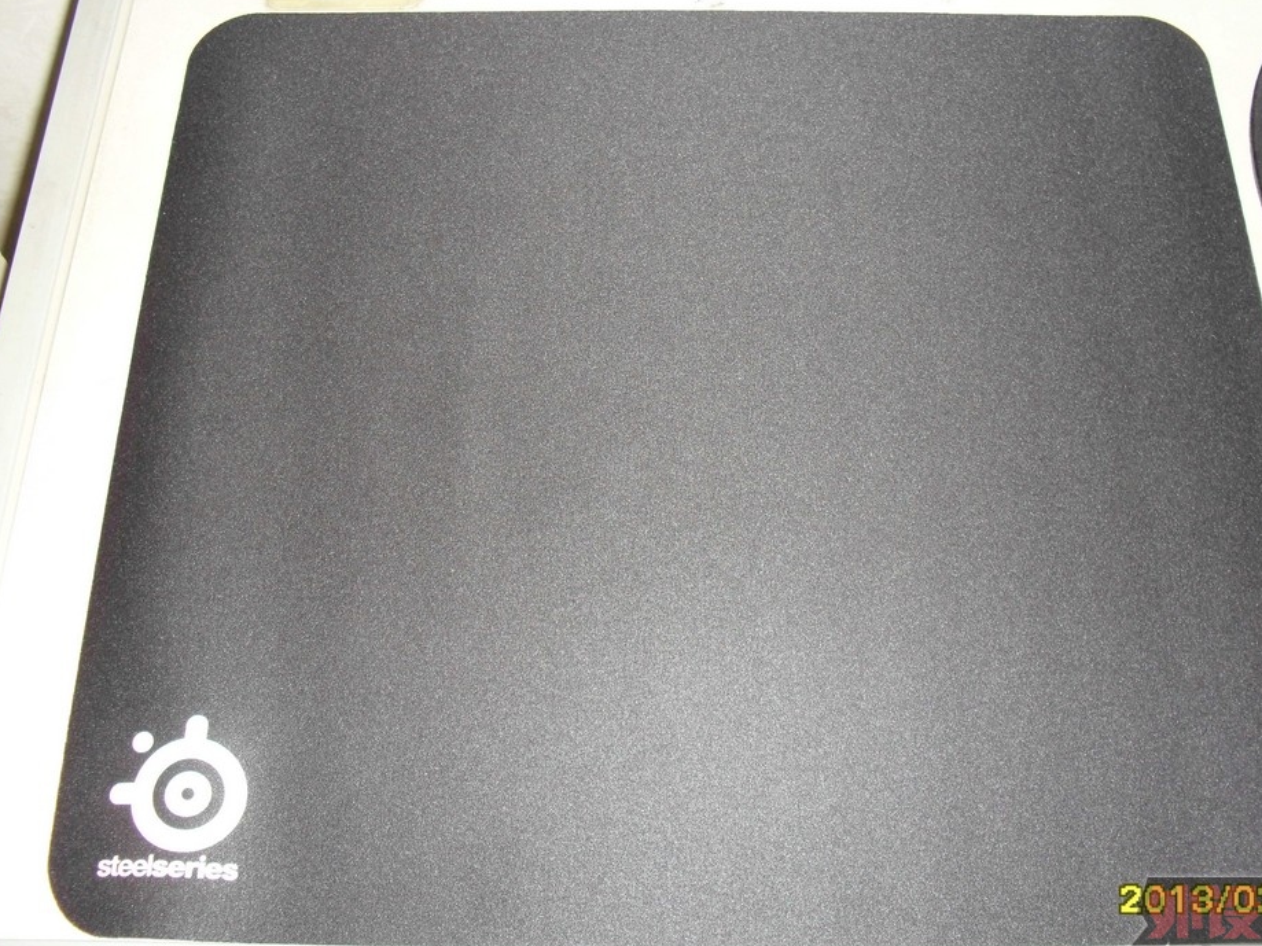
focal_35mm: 39
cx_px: 698
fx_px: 1422
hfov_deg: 47.8
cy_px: 474
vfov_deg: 36.8
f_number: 3.2
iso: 200
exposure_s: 1/45
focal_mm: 6.3
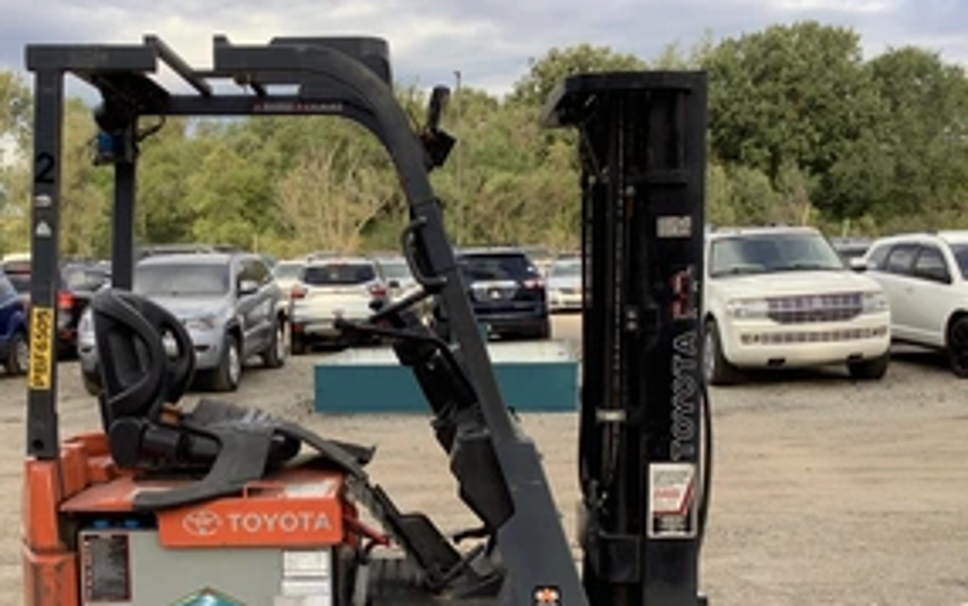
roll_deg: -0.1
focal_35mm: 46
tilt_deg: -8.7
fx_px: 1214
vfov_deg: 27.7
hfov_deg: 43.4
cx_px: 437
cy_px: 440
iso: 25
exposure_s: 1/171
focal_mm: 3.3
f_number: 2.4
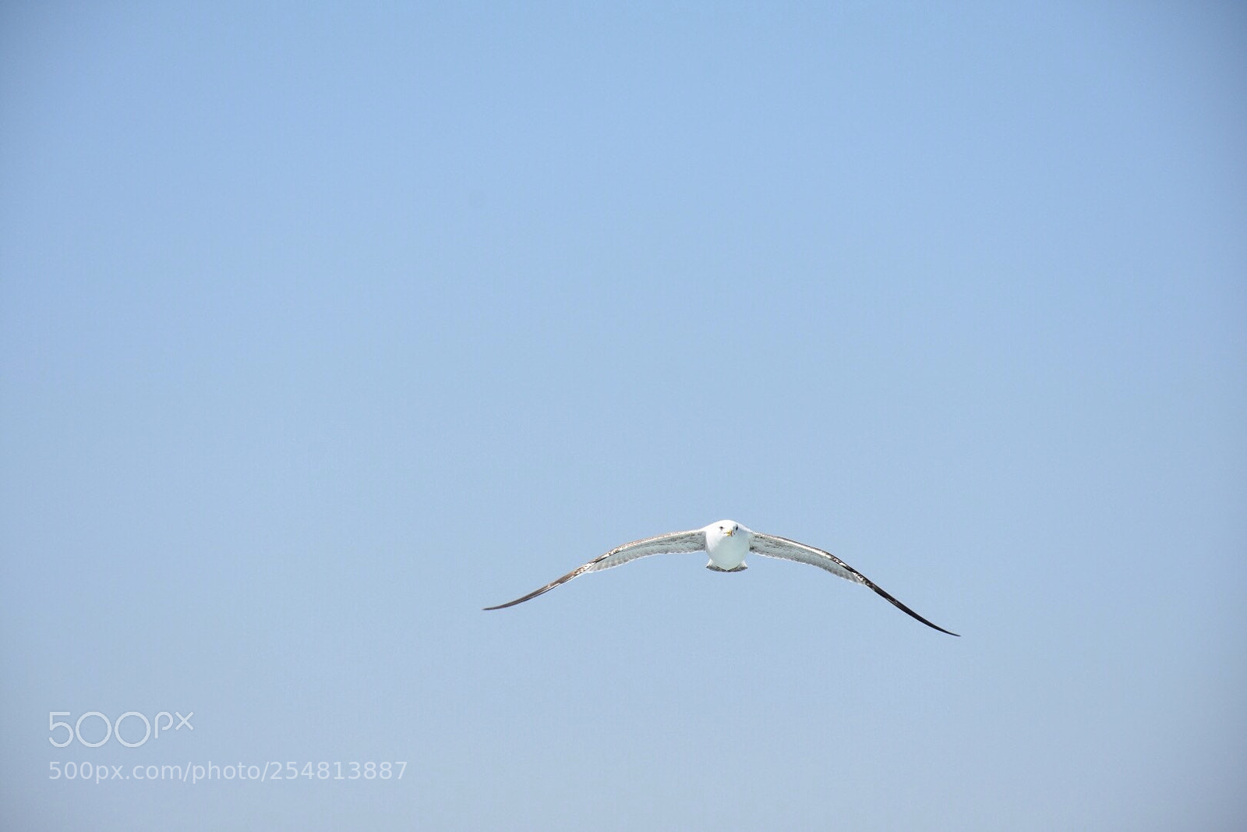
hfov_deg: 9.8
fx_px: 7274
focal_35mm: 210
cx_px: 624
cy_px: 416
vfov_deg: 6.5
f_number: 8
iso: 250
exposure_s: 1/1000
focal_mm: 140
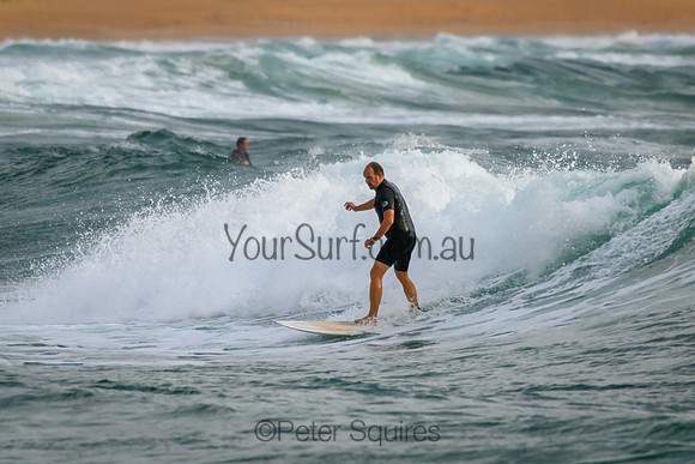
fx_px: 19309
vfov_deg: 1.4
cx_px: 348
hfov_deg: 2.1
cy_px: 232
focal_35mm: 1000
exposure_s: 1/4000
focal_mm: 1000
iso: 3600
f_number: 11
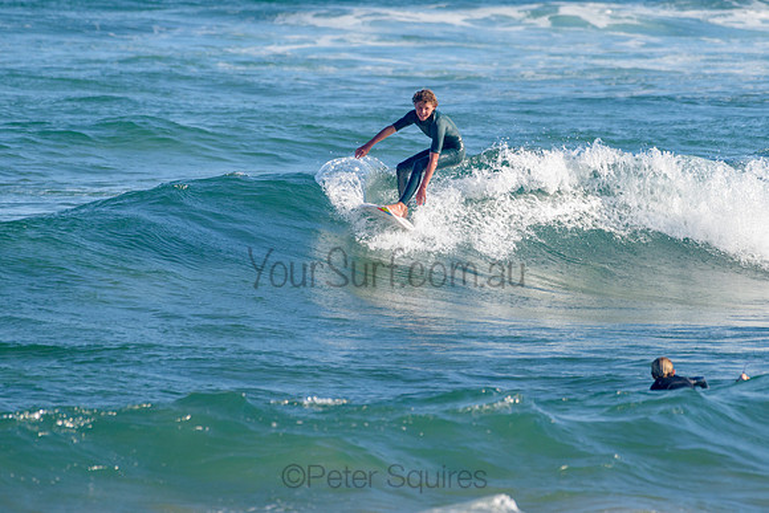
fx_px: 13828
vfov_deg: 2.1
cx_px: 443
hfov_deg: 3.2
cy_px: 181
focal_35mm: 647
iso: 180
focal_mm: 500
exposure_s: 1/2000
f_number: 5.6
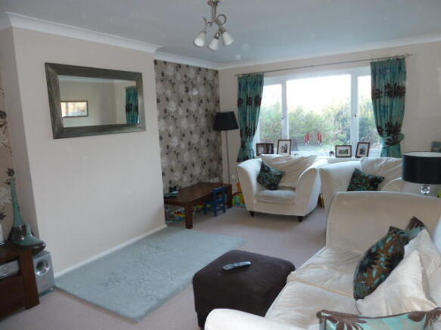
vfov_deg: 54.9
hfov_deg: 69.4
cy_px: 165
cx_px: 220
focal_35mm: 25
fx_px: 318
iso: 200
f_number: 3.3
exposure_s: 1/30
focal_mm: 4.1
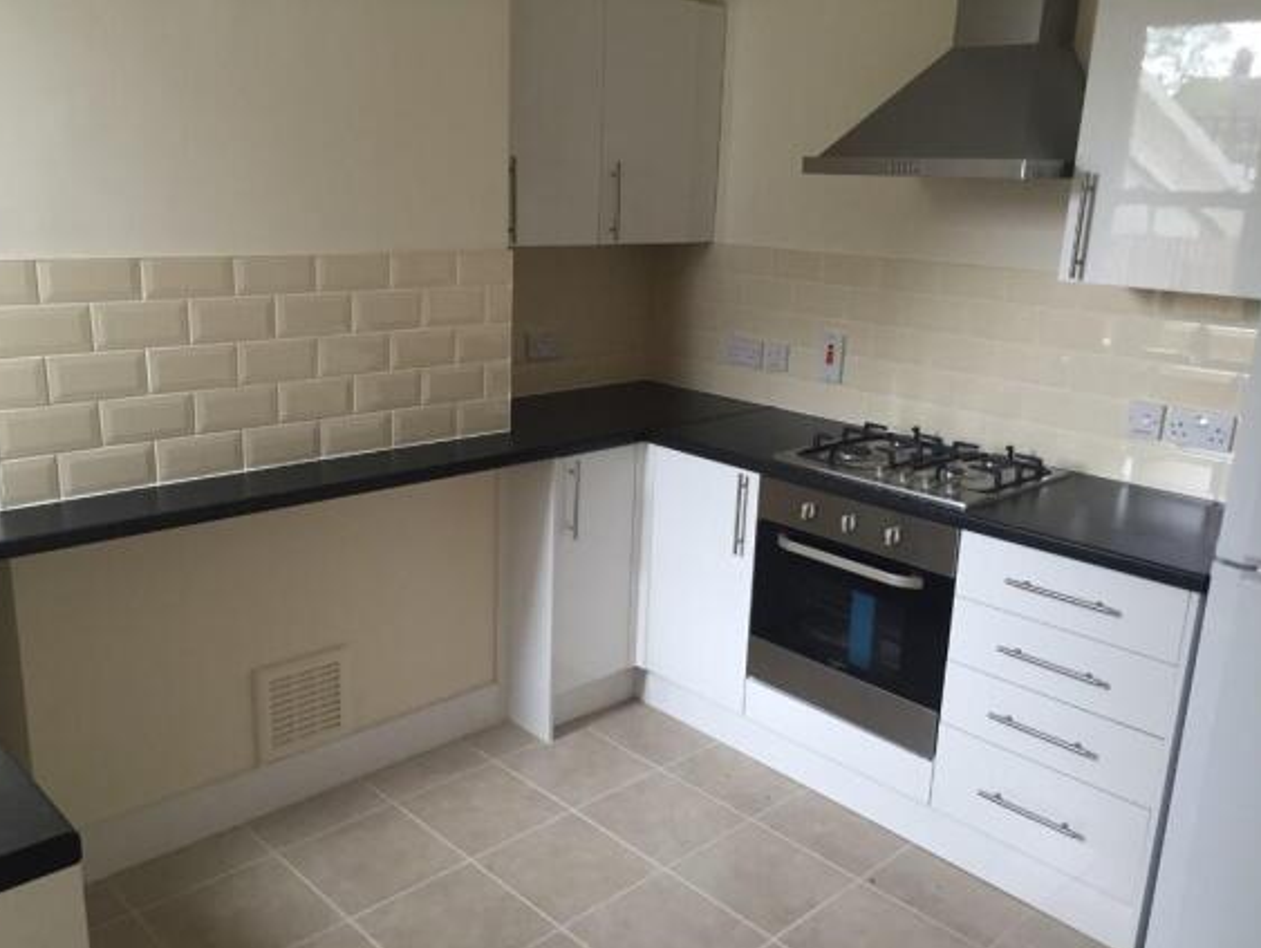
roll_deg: -3.0
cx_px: 617
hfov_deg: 59.9
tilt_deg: -16.1
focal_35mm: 30
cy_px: 487
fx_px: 1094
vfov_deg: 46.8
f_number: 2.2
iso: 125
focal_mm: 4.15
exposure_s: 1/33
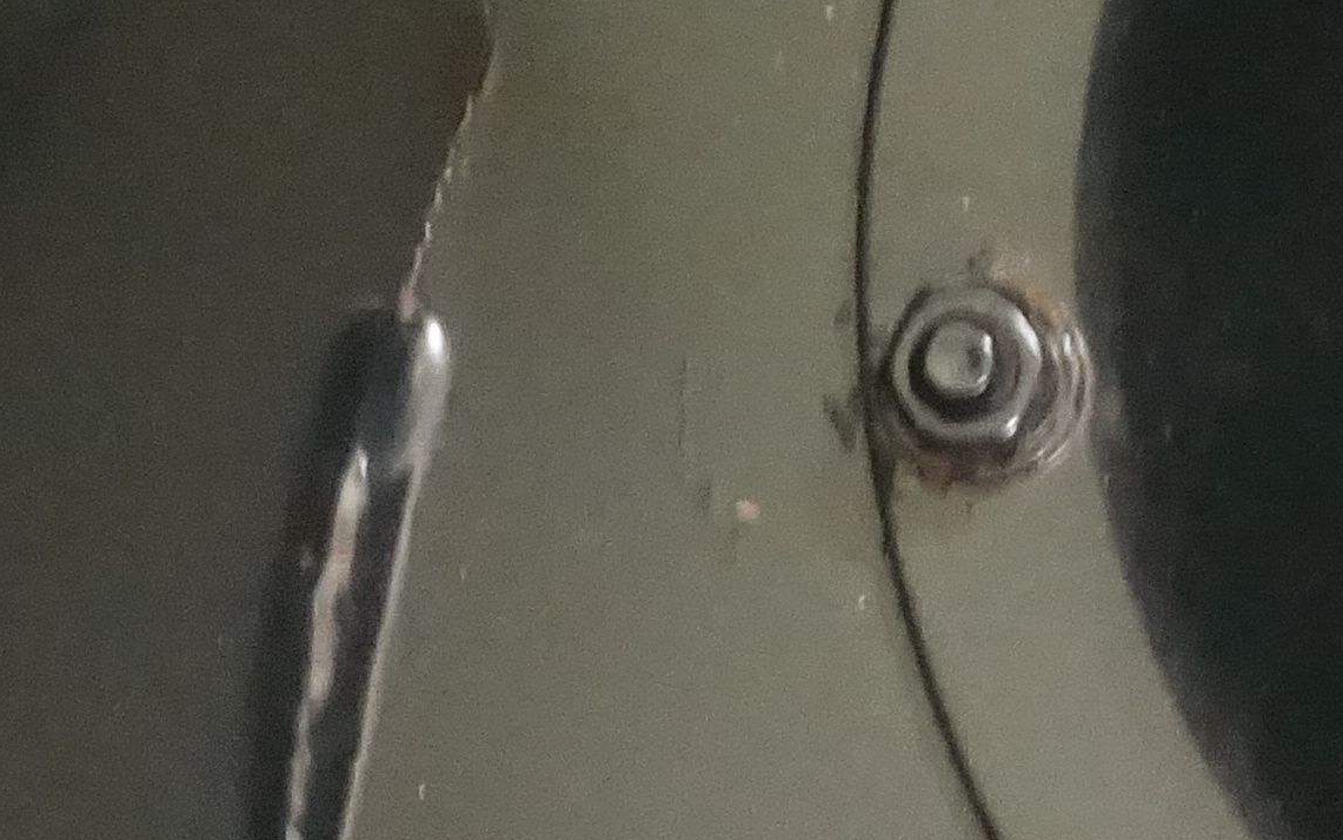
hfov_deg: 6.0
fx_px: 12517
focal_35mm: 342
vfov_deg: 3.8
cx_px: 2296
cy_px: -249
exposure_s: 1/8
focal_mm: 25.7
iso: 5000
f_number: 2.8
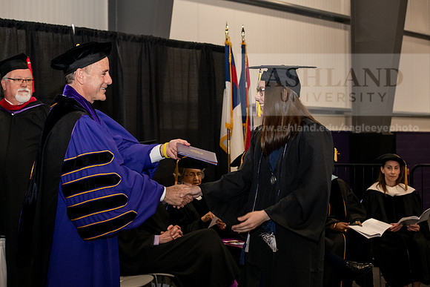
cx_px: 215
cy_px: 144
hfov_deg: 28.8
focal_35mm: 70
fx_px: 836
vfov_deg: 19.5
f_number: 5.6
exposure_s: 1/200
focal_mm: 70
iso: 2000
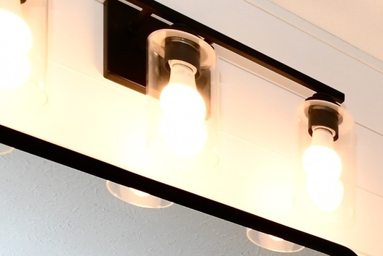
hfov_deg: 19.6
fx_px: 862
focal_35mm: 81
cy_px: 686
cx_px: 663
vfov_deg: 12.0
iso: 640
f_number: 6.3
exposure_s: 1/160
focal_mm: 14
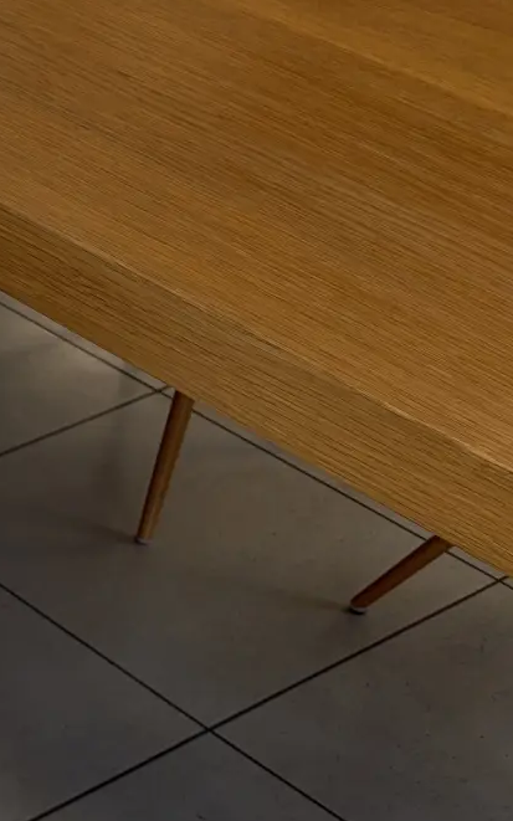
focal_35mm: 80
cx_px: -629
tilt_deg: -44.5
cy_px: 840
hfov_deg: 13.2
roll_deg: -0.6
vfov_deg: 24.5
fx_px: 1790
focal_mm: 5.96
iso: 32
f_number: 1.6
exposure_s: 1/121
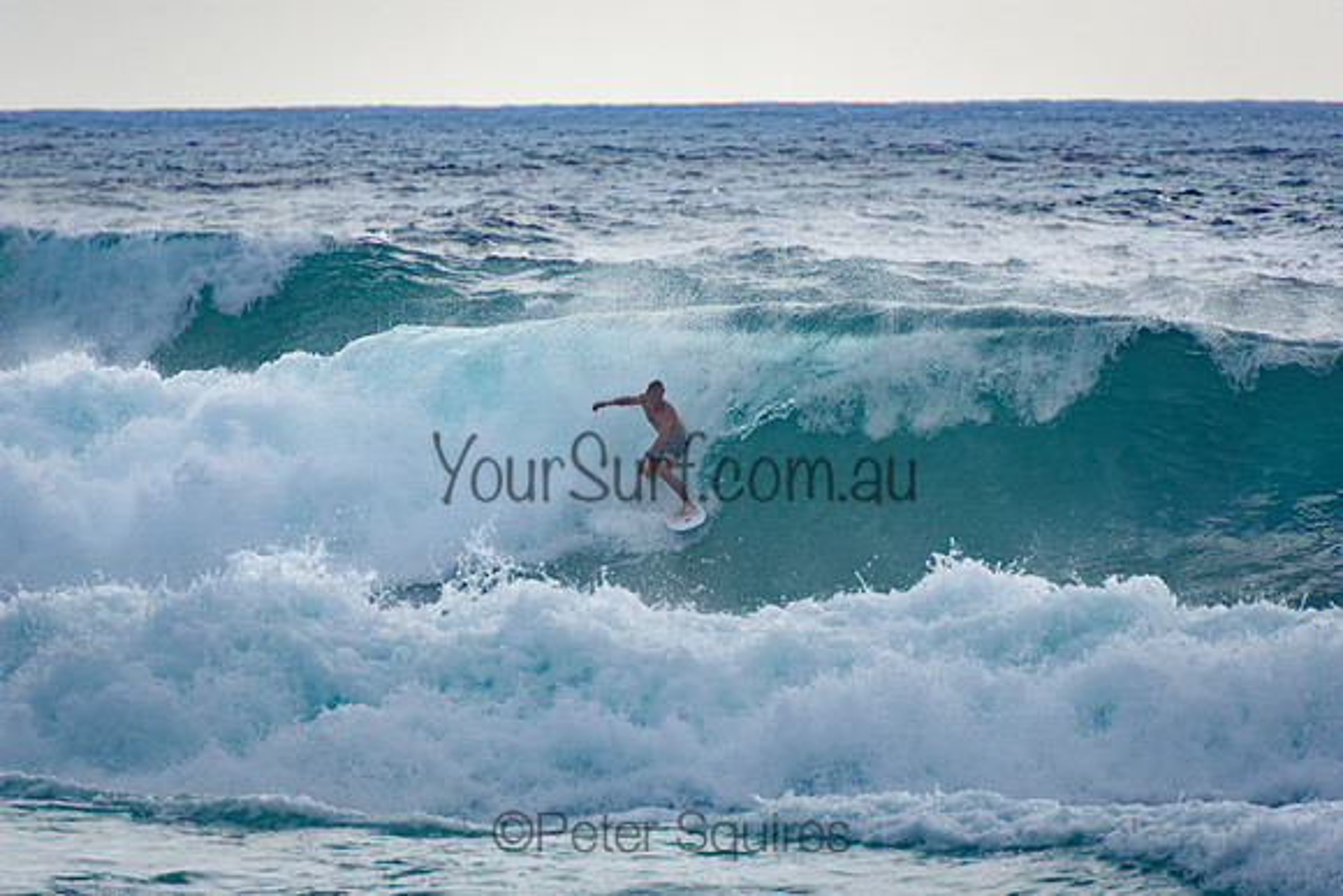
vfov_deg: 2.3
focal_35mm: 600
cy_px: 448
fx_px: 22388
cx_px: 672
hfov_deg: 3.4
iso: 360
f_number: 5.6
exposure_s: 1/2000
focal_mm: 400
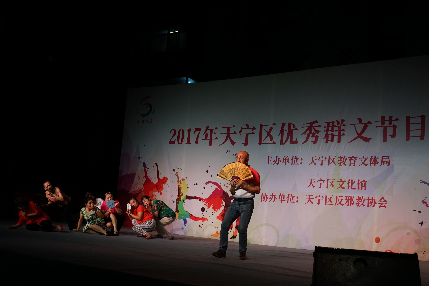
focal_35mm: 44
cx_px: 214
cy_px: 143
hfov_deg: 44.5
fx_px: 524
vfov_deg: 30.5
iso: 160
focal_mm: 44
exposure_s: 1/60
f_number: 4.5
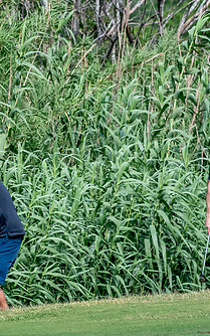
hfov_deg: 2.4
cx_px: -7
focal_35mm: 558
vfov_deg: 3.8
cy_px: 172
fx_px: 5105
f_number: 5.6
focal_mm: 210
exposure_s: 1/2000
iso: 1000
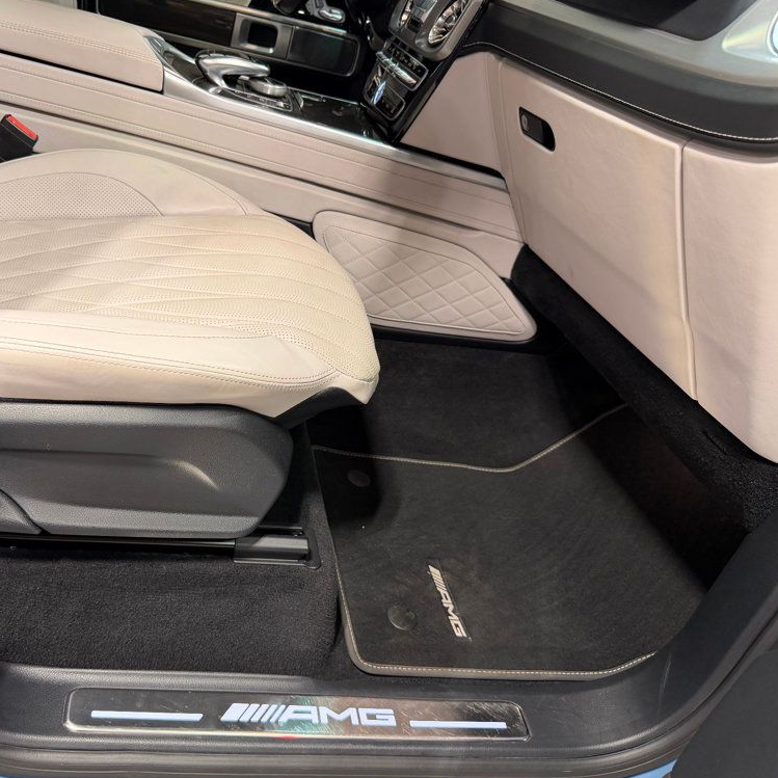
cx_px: 275
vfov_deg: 55.6
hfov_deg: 54.8
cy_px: 385
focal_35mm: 29
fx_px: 737
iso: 200
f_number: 1.78
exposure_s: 1/120
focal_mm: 6.76
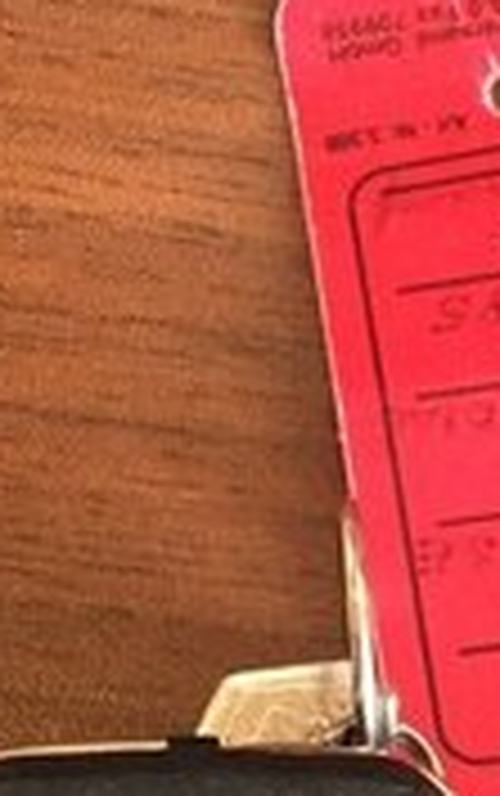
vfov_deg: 21.7
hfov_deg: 14.8
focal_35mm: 86
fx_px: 1870
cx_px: 563
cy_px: 1034
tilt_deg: -83.6
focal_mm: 4.15
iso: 200
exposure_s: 1/33
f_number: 2.2
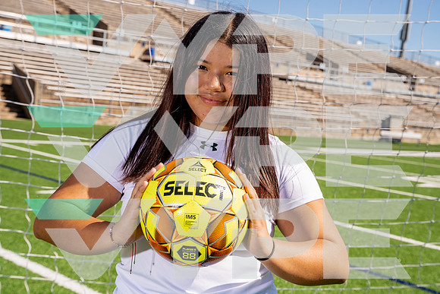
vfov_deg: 23.8
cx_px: 220
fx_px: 697
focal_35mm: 57
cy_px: 147
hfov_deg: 35.0
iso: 100
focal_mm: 57
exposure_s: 1/250
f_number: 8
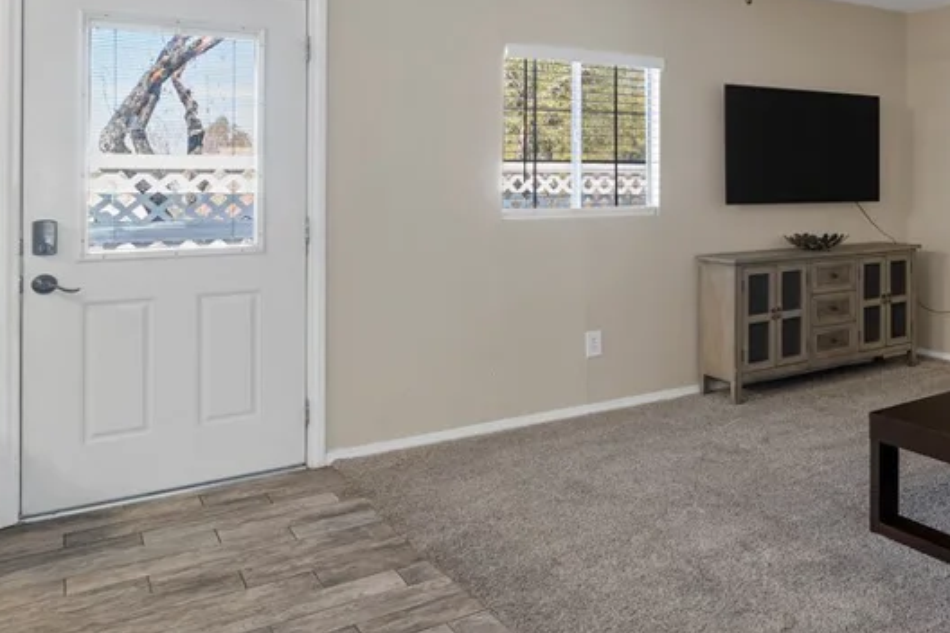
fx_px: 871
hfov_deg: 50.9
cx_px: 849
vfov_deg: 39.1
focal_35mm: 33
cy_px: 175
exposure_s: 1/6
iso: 800
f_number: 8
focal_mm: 17
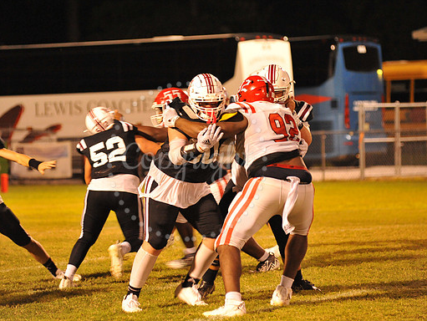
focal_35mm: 218
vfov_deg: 6.8
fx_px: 2691
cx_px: 187
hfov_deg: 9.1
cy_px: 160
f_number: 5
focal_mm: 200
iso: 5000
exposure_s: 1/160
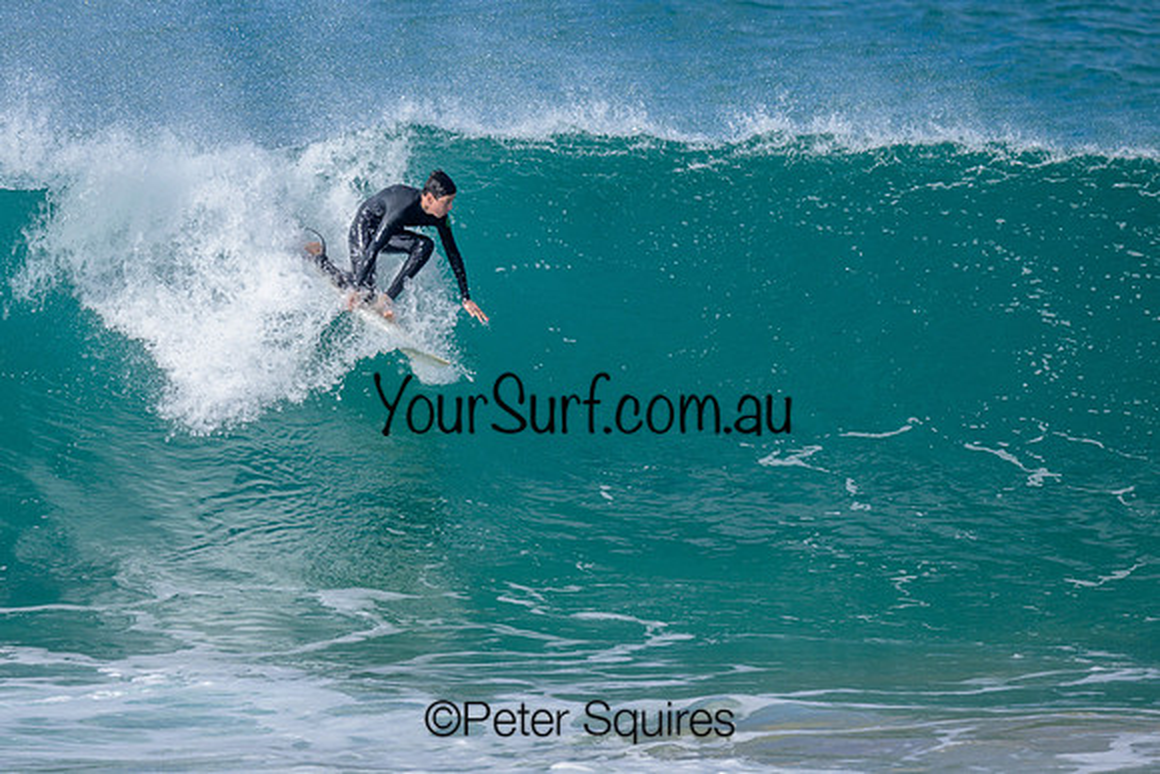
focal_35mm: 1099
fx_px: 35433
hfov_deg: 1.9
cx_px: 410
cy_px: 303
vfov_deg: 1.3
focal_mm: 800
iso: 320
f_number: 6.3
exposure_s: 1/2000
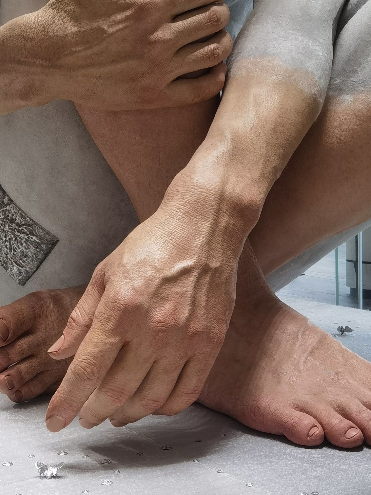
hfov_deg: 24.8
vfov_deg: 32.7
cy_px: 230
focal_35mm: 59
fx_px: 843
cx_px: 175
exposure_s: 1/256
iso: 50
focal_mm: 6.71
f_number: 1.9
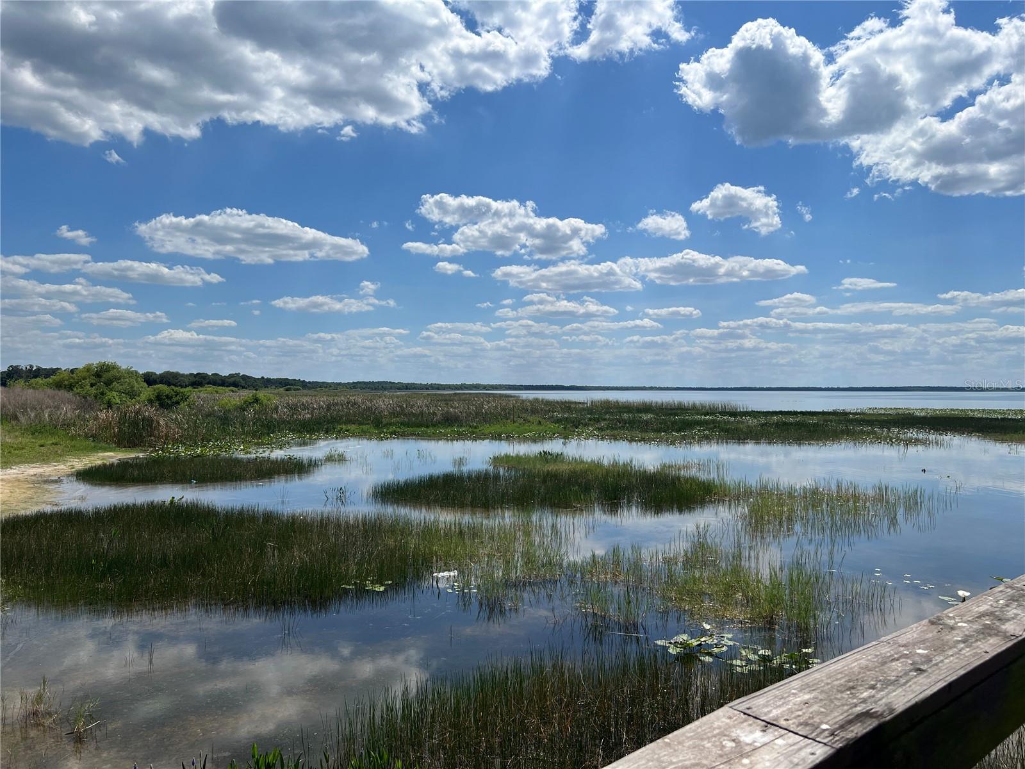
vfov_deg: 53.1
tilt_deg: +0.3
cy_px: 384
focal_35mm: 26
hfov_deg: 67.3
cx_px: 512
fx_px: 770
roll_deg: -0.2
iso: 50
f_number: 1.5
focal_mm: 5.7
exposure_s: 1/9434
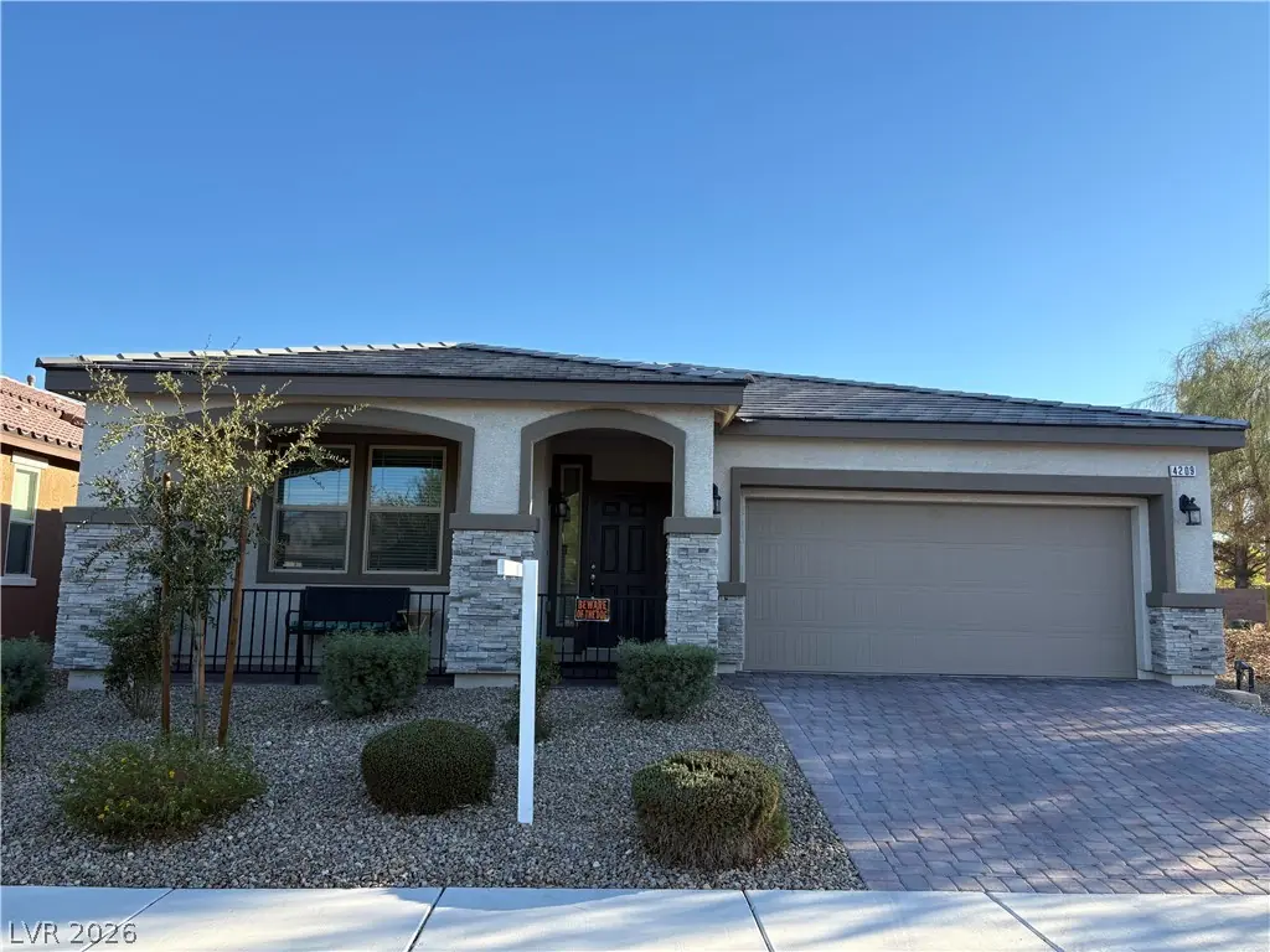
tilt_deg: +7.1
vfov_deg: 53.1
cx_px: 635
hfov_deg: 67.3
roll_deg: -0.2
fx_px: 954
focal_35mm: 26
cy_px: 476
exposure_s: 1/1420
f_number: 1.6
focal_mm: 5.96
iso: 50
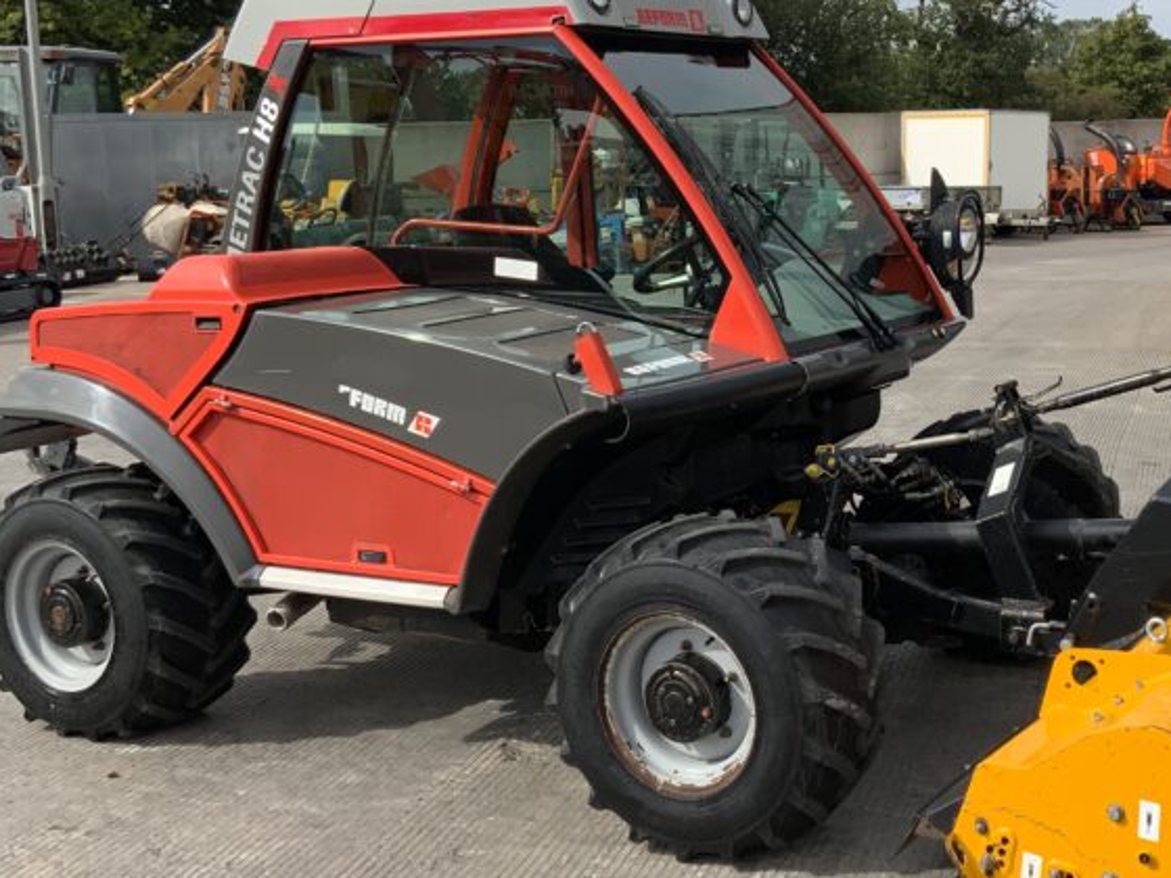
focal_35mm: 53
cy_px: 385
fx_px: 1793
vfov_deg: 27.5
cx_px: 868
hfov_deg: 35.4
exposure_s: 1/1577
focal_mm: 3
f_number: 1.8
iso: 16
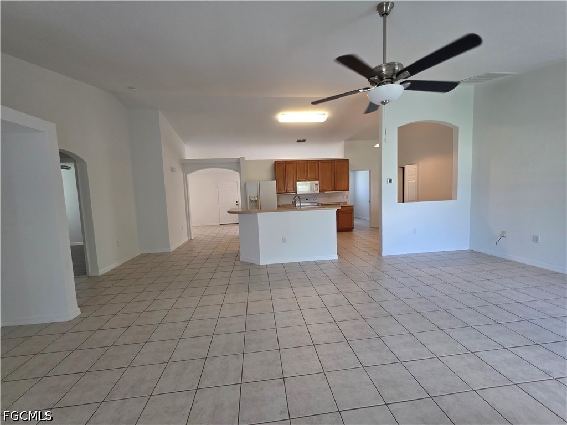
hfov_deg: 106.2
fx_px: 213
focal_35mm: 13
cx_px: 284
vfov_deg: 89.9
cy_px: 212
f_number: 1.9
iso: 200
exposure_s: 1/120
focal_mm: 2.2
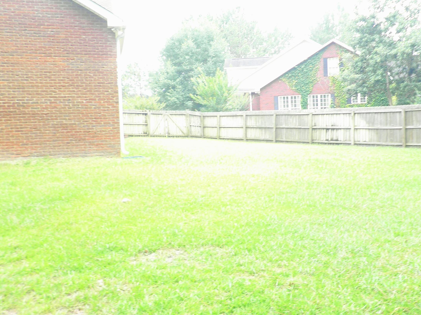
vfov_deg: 42.9
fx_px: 401
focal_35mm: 33
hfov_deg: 55.2
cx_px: 238
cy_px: 142
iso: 64
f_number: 3.3
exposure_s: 1/50
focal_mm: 4.3
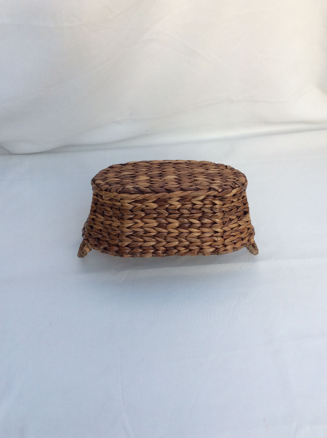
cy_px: 219
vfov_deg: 56.9
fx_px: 404
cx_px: 164
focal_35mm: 32
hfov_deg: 44.1
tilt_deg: -51.7
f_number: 2.4
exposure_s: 1/120
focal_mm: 3.3
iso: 32
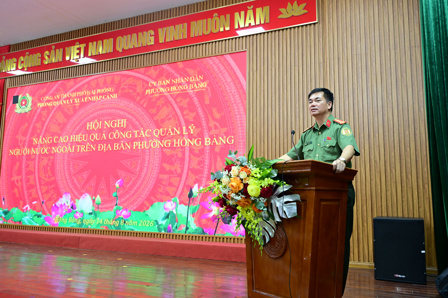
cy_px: 149
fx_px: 392
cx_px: 224
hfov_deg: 59.5
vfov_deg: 41.7
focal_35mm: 32
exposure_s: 1/60
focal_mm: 31.5
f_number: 4
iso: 800
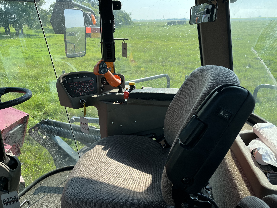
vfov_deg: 49.7
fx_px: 224
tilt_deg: -18.9
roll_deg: +0.4
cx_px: 140
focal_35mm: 28
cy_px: 97
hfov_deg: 63.4
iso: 50
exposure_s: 1/1199
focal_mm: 5.1
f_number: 1.6
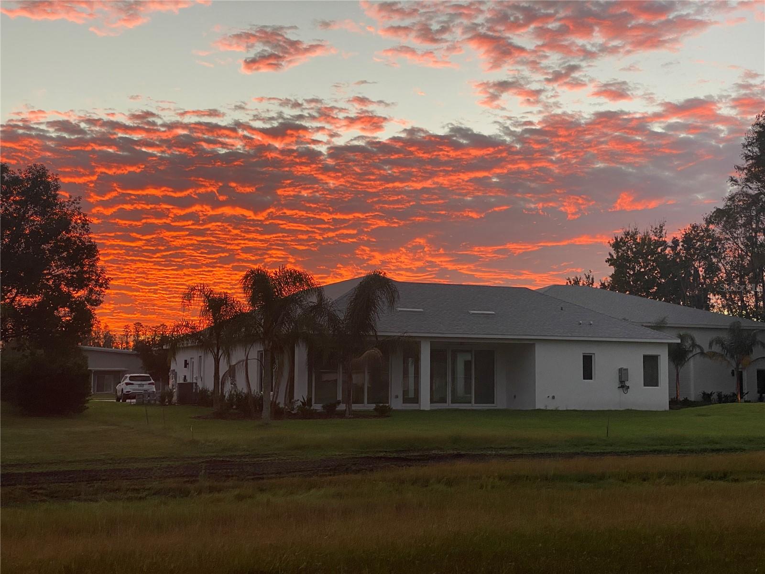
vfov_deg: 28.0
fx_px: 1149
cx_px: 382
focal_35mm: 52
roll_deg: -0.1
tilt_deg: +5.1
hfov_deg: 36.8
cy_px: 287
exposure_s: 1/122
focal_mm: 6
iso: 64
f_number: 2
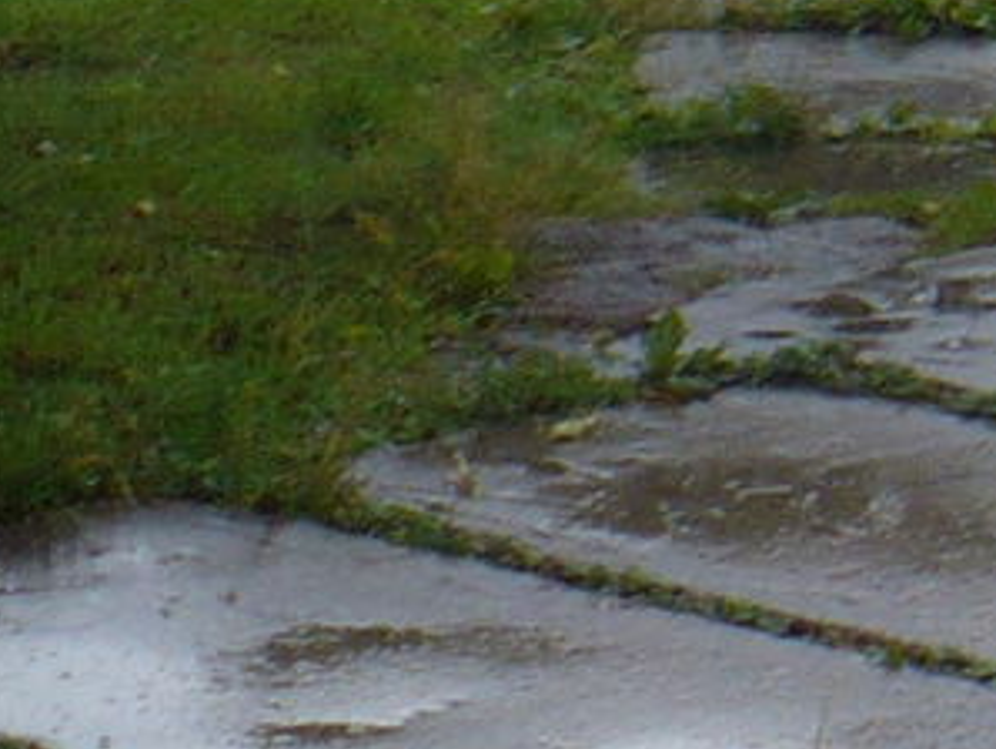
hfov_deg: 7.6
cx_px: 2650
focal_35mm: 238
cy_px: -1093
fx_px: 6853
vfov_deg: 6.0
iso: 100
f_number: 2.8
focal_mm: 6.1
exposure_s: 1/1000
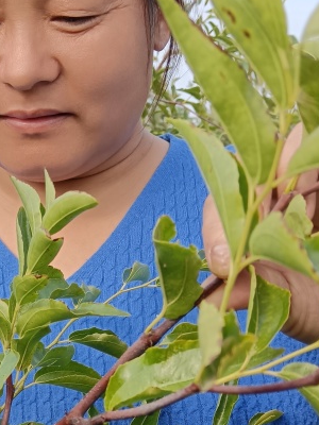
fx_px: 885
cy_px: 353
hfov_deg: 19.8
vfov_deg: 26.4
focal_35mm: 72
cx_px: -10
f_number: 1.9
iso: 100
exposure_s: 1/442
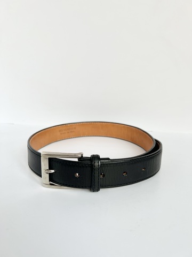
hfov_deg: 53.1
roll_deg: -0.3
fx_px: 192
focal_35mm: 26
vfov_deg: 67.3
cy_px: 128
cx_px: 96
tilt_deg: -16.5
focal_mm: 5.7
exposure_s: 1/121
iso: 50
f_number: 1.5
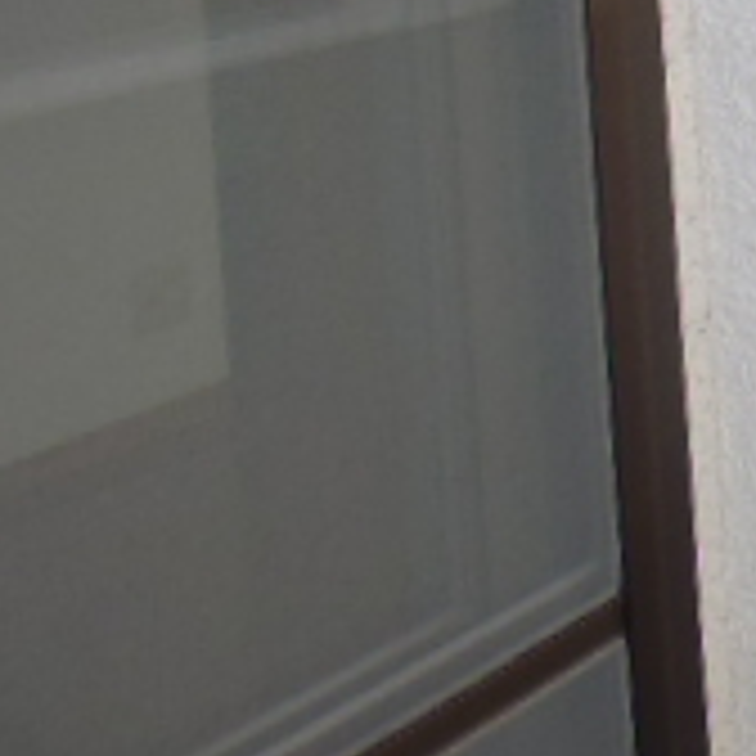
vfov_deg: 19.4
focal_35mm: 81
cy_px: -288
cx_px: 1292
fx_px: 2001
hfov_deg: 17.9
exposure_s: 1/400
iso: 100
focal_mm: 4.3
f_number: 2.8
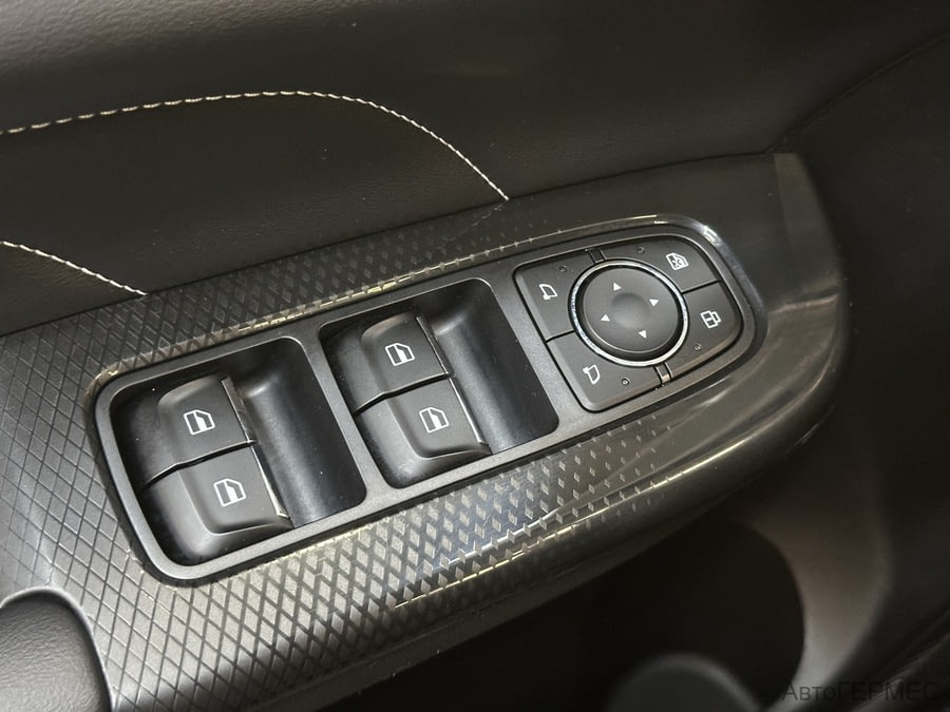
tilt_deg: -50.8
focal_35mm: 48
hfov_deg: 39.7
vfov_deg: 30.3
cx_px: 475
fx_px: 1317
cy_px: 356
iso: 500
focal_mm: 6.86
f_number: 1.78
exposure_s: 1/25
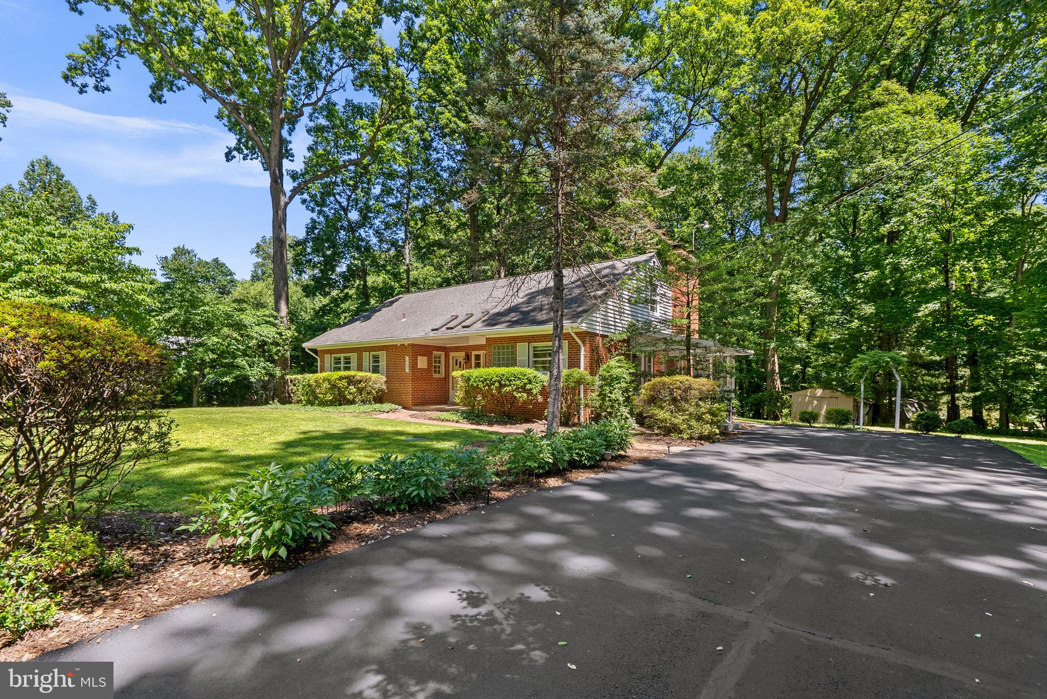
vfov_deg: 73.8
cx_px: 524
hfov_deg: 96.7
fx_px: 465
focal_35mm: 16
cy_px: 350
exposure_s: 1/50
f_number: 8
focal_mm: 16
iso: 250
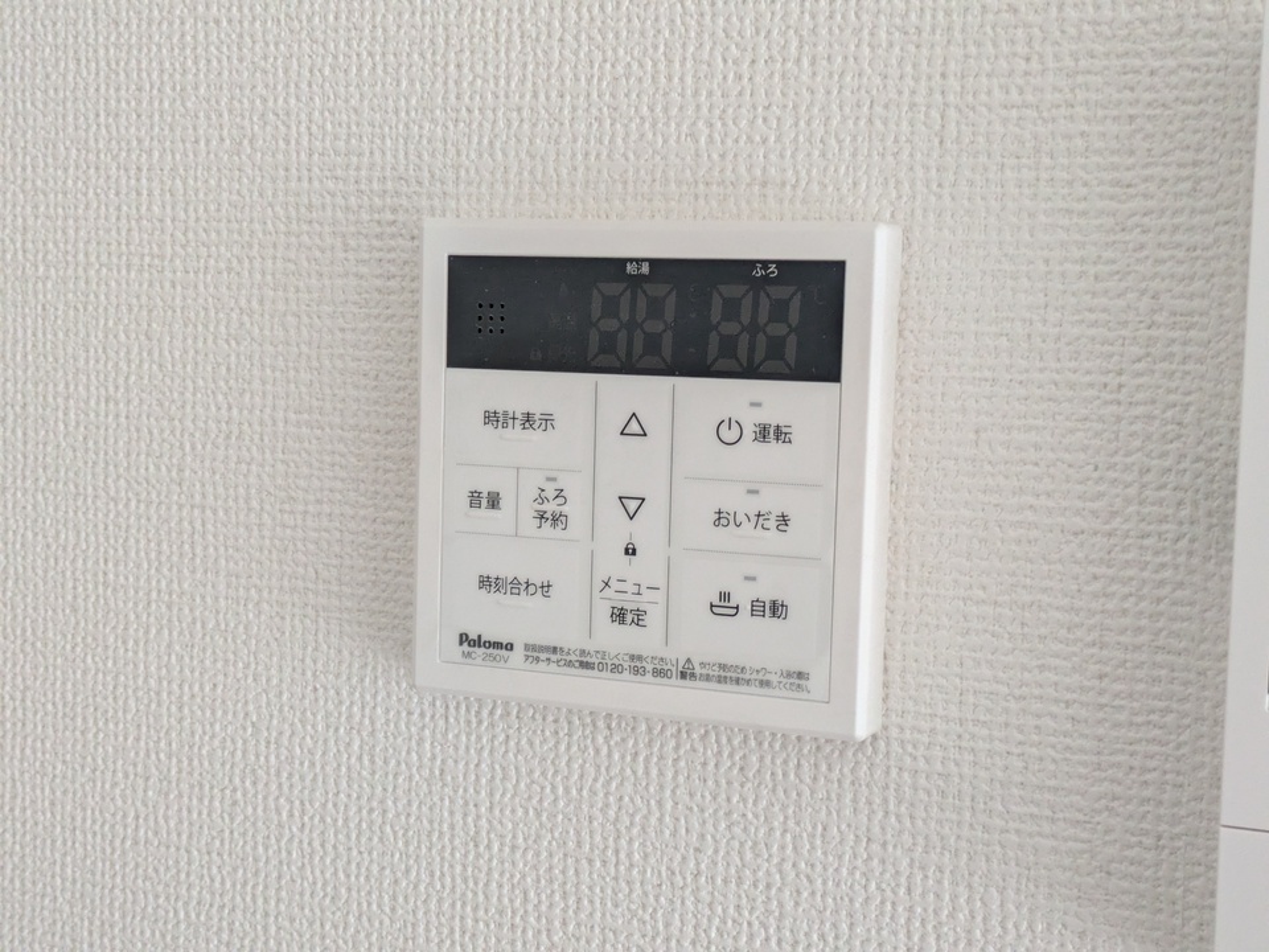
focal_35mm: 51
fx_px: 1870
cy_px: 476
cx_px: 634
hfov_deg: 37.5
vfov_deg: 28.6
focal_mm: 5.43
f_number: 1.89
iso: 326
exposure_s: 1/24
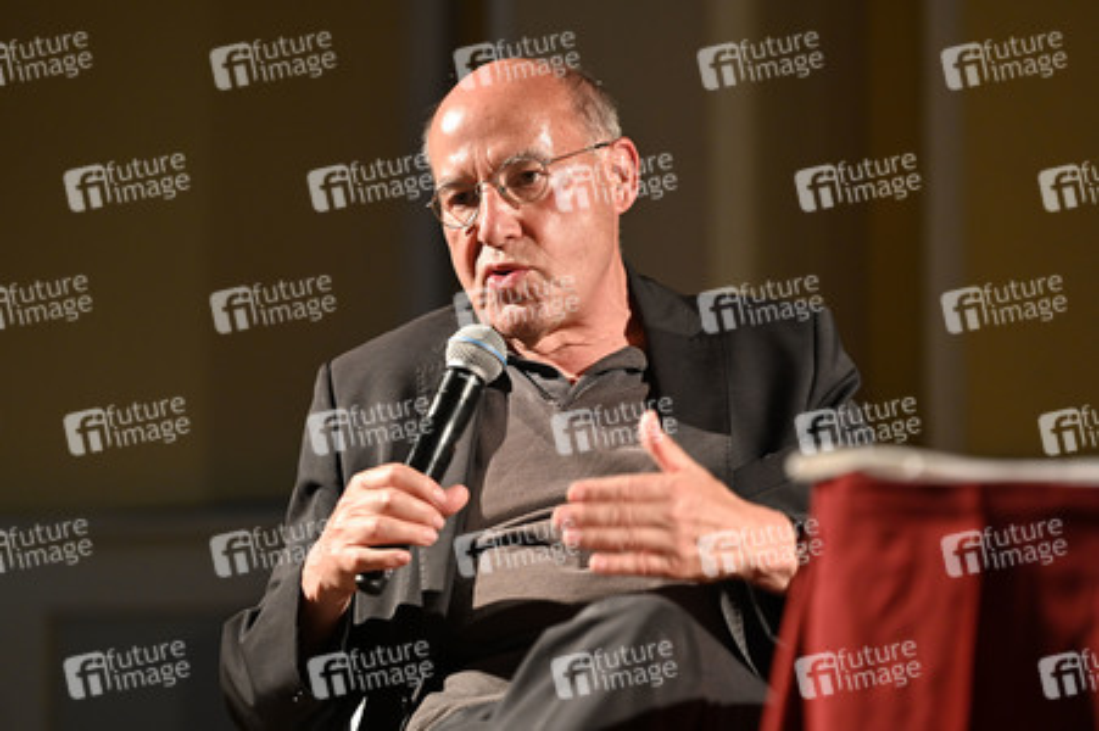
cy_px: 366
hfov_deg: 14.2
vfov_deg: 9.4
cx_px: 550
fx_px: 4423
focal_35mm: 145
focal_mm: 145
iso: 3200
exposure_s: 1/125
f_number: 2.8
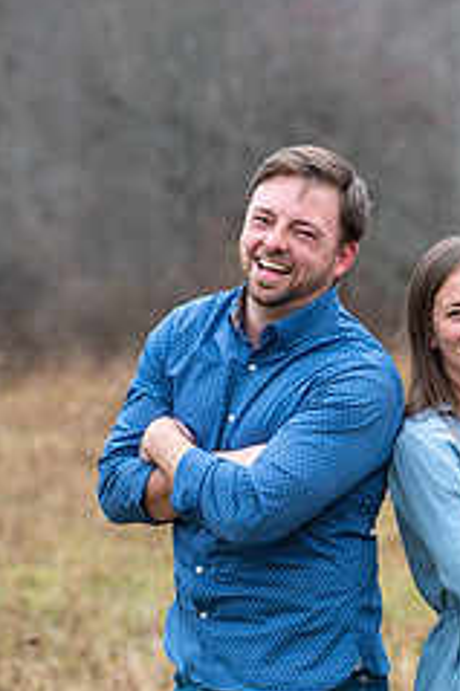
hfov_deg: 6.5
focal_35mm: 211
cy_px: 636
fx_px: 4050
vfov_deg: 9.7
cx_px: 376
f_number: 5
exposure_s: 1/250
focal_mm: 112
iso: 320
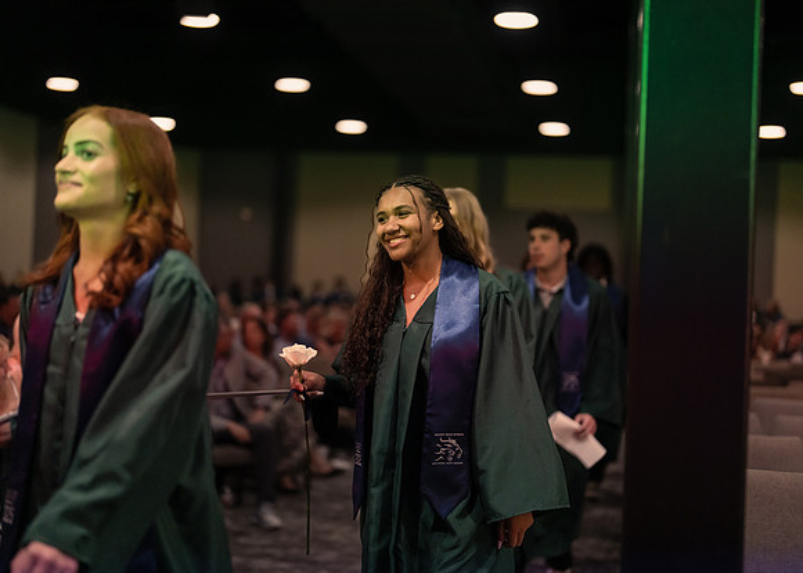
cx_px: 402
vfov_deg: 26.6
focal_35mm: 53
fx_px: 1211
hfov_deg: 36.7
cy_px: 286
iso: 1250
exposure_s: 1/500
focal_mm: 50
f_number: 1.2
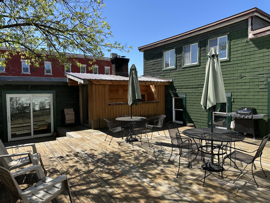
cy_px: 102
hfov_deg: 71.6
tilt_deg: -2.2
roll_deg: +0.8
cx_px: 135
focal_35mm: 24
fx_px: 187
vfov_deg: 56.8
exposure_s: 1/2203
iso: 80
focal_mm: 6.86
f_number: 1.78
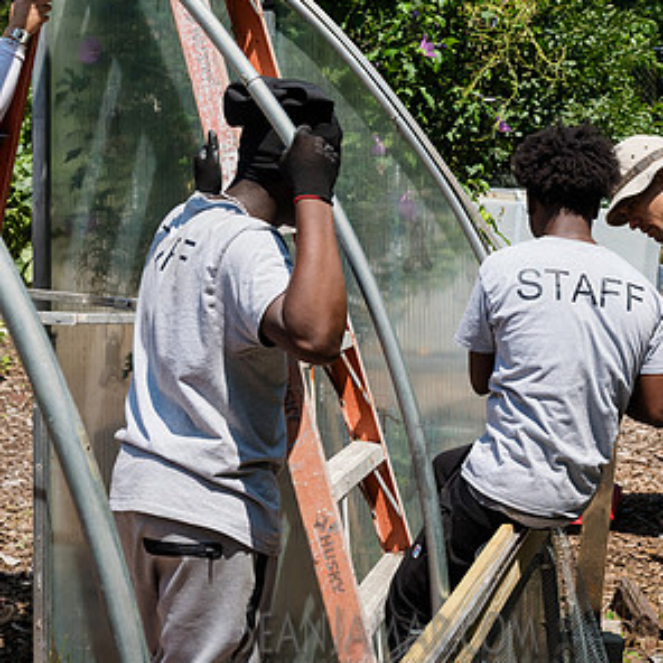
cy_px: 275
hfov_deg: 24.5
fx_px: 1495
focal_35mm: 69
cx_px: 546
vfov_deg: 25.0
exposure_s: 1/1250
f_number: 5.6
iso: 500
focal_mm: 34
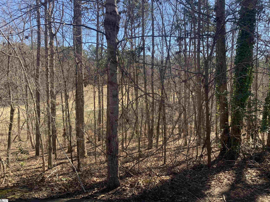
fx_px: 203
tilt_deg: -7.3
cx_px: 135
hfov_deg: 67.3
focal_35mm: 26
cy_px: 101
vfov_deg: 53.1
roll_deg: +0.7
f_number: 1.8
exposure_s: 1/497
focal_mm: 4.25
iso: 25
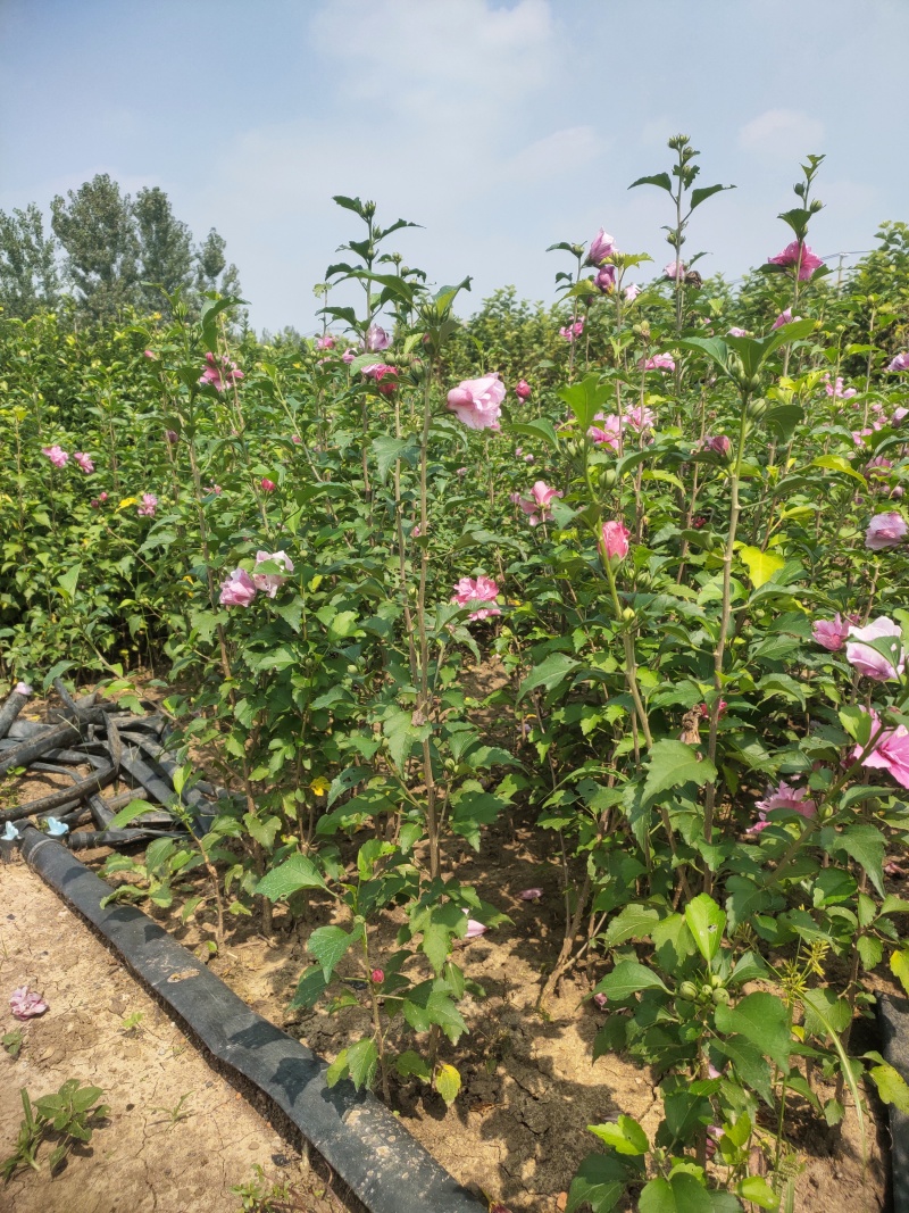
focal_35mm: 23
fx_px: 805
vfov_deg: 73.9
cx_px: 454
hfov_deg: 58.9
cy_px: 606
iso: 56
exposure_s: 1/1640
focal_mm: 4.76
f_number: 1.79
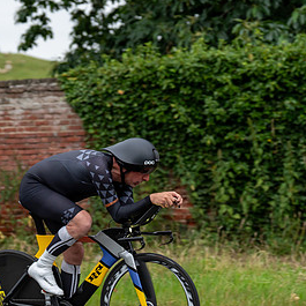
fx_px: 1600
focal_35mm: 160
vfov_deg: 10.9
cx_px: 53
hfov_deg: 10.9
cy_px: 155
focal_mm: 86
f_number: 3.2
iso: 1000
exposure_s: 1/640
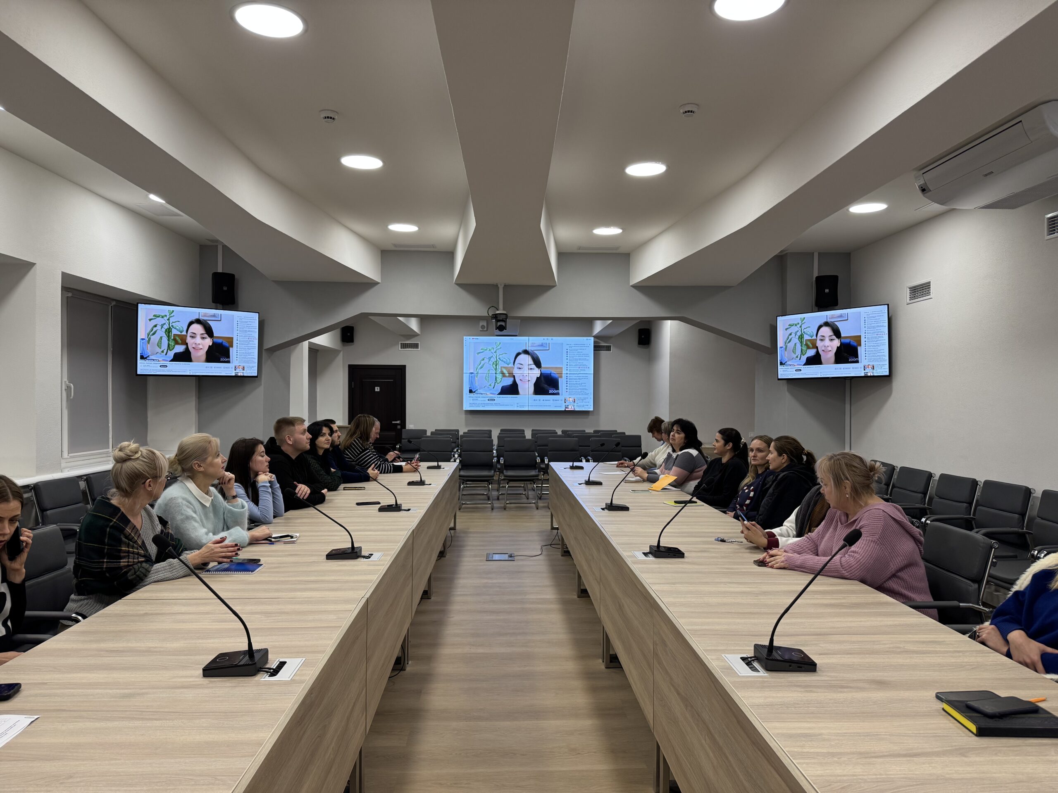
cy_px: 396
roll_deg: +0.2
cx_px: 529
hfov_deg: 71.6
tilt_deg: -0.2
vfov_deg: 56.8
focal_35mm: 24
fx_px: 734
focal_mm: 6.76
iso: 160
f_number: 1.78
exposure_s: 1/100
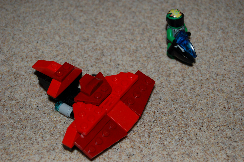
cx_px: 122
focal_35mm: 82
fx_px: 559
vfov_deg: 16.5
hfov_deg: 24.6
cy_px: 81
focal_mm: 55
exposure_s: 1/60
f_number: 5.6
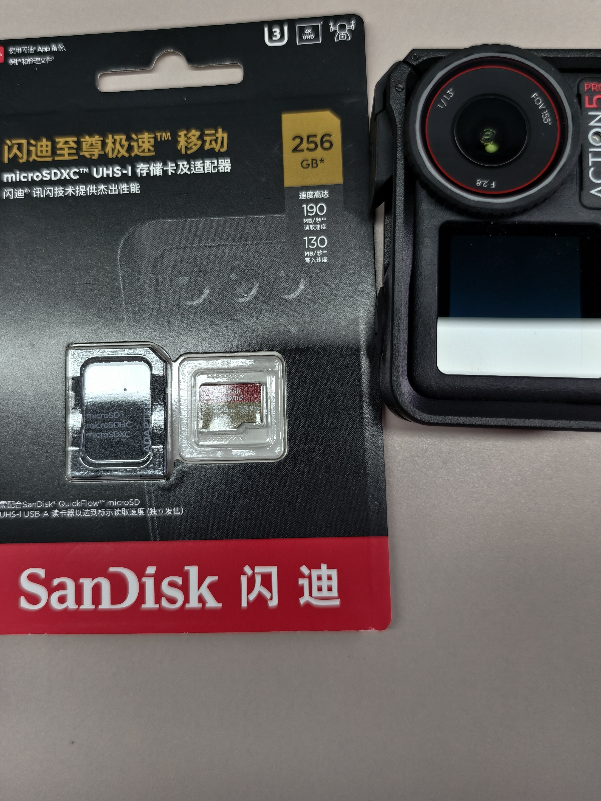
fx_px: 625
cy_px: 344
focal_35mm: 27
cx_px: 293
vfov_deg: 65.0
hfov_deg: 51.4
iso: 88
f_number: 1.57
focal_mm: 5.6
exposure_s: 1/100
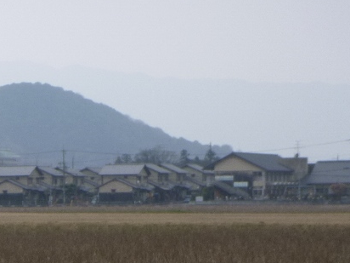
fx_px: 1962
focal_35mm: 194
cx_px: -80
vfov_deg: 7.6
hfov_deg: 10.0
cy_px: 302
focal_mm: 14
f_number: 5.6
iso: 100
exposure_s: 1/320
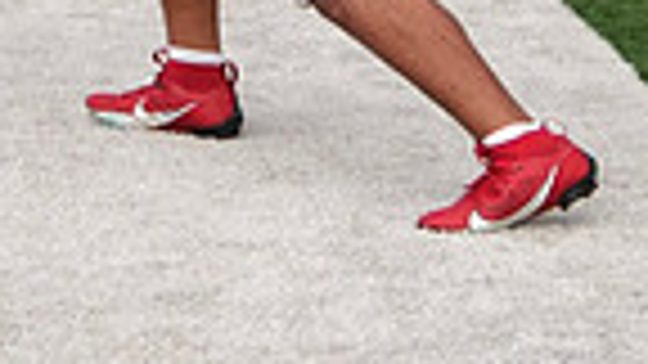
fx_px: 4650
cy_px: -598
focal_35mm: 271
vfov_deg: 4.4
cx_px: -11
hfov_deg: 7.9
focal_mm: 55
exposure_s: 1/1000
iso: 400
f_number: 4.5
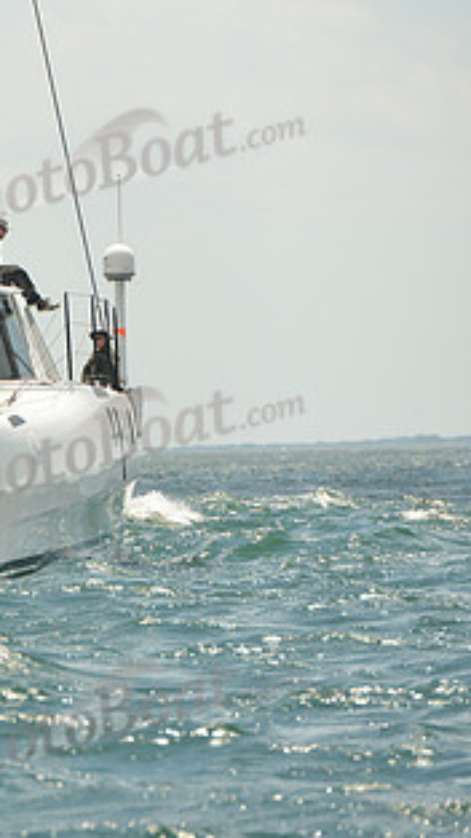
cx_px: -209
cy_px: 341
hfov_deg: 3.2
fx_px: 8417
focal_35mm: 379
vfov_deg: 5.7
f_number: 5.6
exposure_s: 1/800
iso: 400
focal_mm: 195
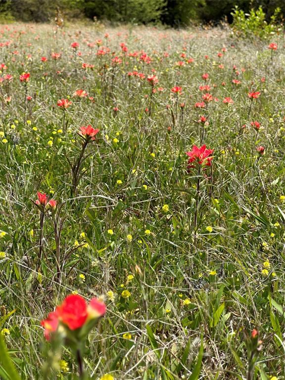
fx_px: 845
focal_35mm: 77
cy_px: 190
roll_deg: -2.7
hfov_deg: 19.1
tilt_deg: -13.9
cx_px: 142
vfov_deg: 25.3
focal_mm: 9
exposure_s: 1/622
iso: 32
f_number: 2.8
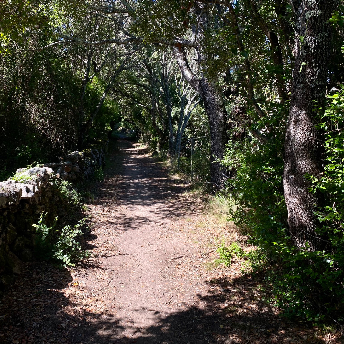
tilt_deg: -6.6
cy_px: 171
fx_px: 349
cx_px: 125
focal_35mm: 31
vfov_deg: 52.5
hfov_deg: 51.9
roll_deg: -1.8
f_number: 1.8
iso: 32
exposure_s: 1/527
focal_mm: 4.25
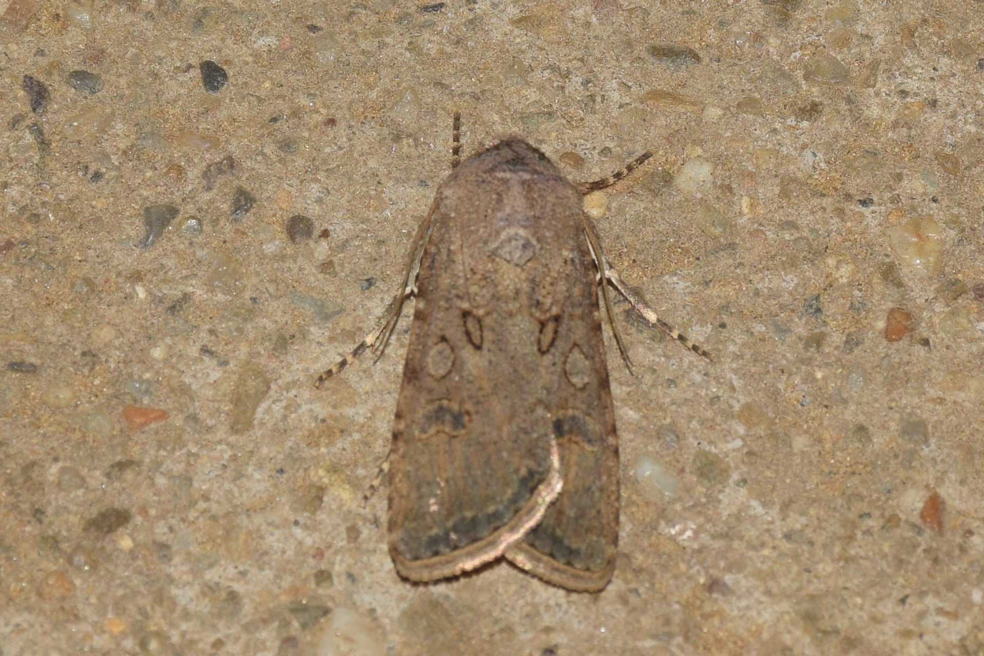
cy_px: 328
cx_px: 492
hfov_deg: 9.8
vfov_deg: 6.5
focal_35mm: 210
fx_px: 5740
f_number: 13
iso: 100
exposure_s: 1/160
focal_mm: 140
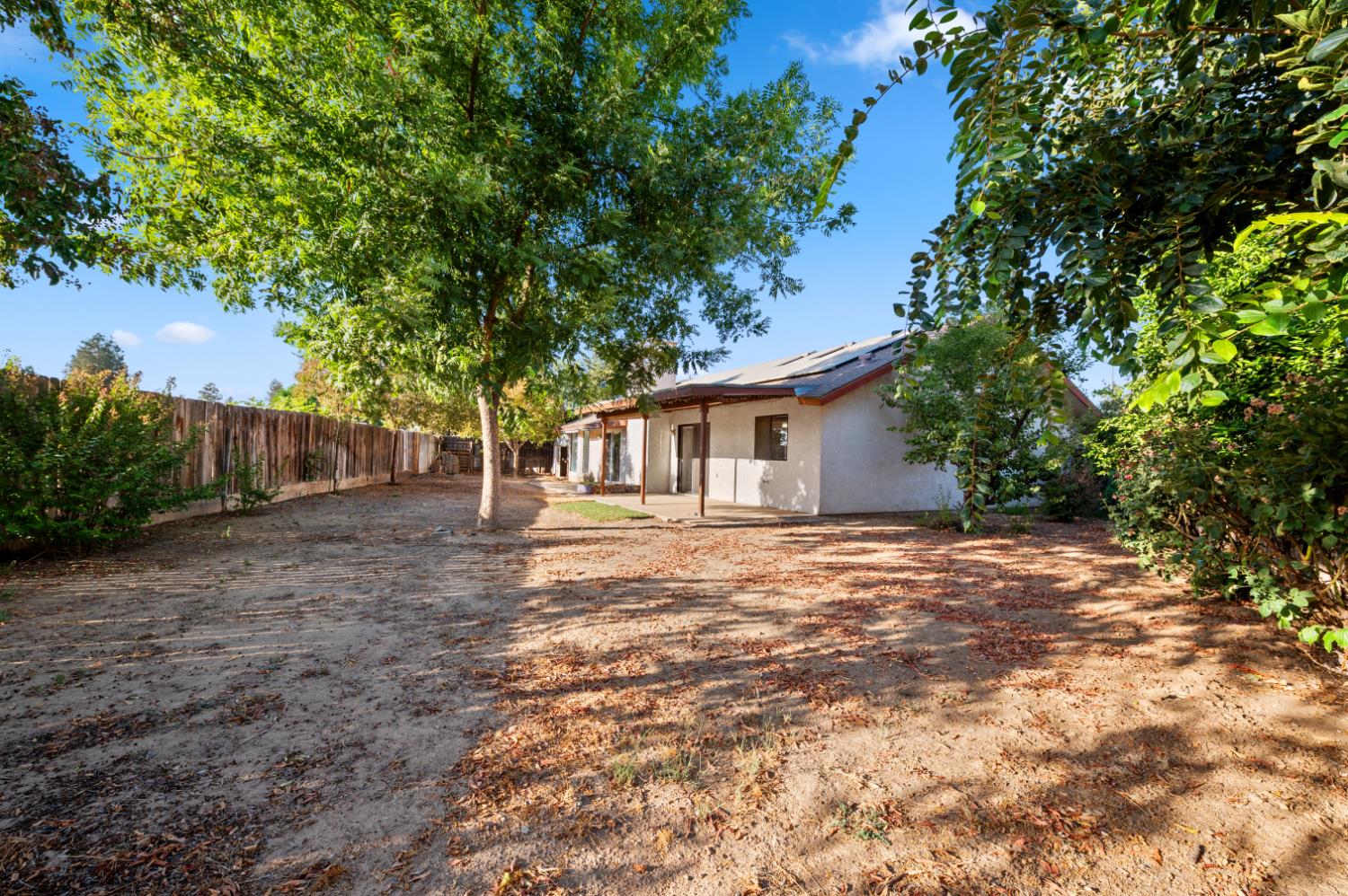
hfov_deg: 104.3
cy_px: 448
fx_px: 524
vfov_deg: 81.1
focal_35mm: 14
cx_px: 674
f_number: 9
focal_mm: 14
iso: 250
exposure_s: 1/125
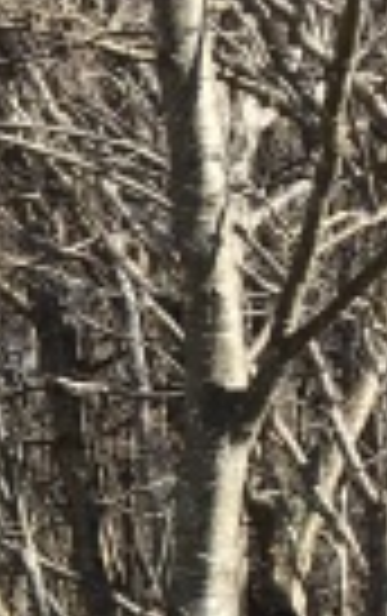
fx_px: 3011
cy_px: 1183
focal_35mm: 179
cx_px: -680
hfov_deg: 6.8
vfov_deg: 10.8
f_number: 2.2
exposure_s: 1/739
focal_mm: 4.15
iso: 25
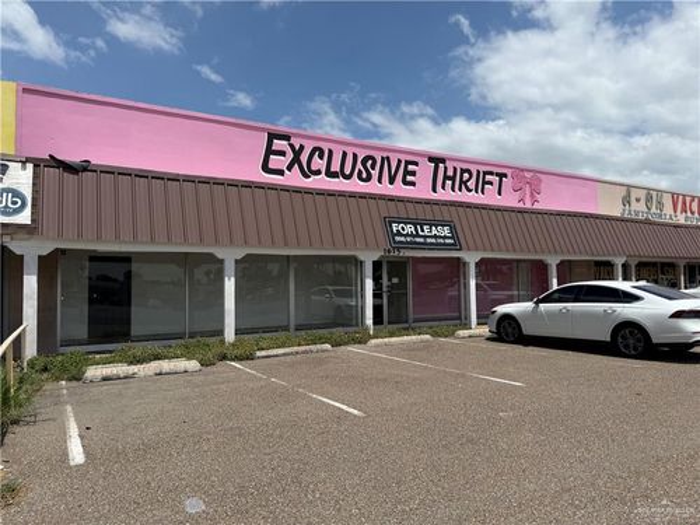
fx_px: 485
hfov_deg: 71.6
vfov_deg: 56.8
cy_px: 262
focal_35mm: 24
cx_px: 350
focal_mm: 6.76
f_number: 1.78
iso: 80
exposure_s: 1/8130
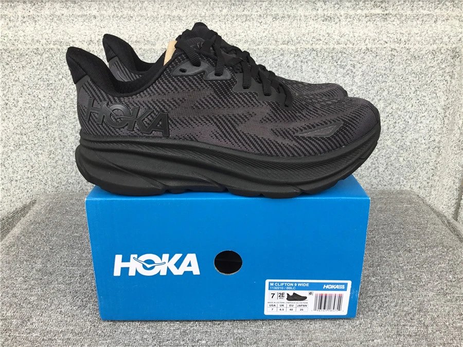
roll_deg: +0.7
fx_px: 415
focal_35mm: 31
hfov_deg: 58.4
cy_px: 174
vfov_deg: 45.4
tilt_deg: -21.4
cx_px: 232
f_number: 2.4
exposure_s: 1/50
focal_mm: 3.3
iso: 32
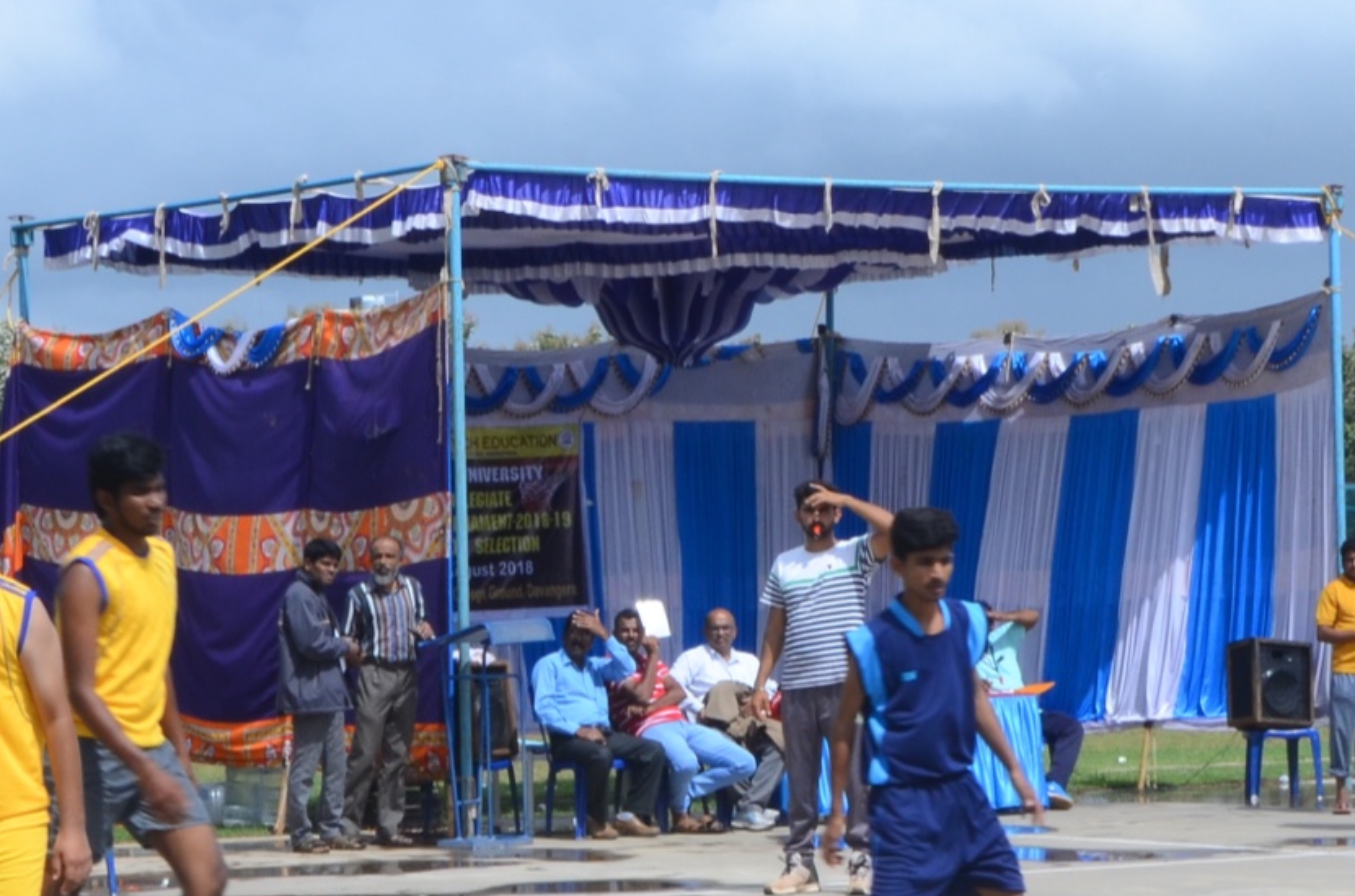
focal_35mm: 130
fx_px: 4882
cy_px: 630
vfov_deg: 10.5
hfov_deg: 15.8
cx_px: 700
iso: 250
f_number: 18
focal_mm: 30
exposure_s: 1/125
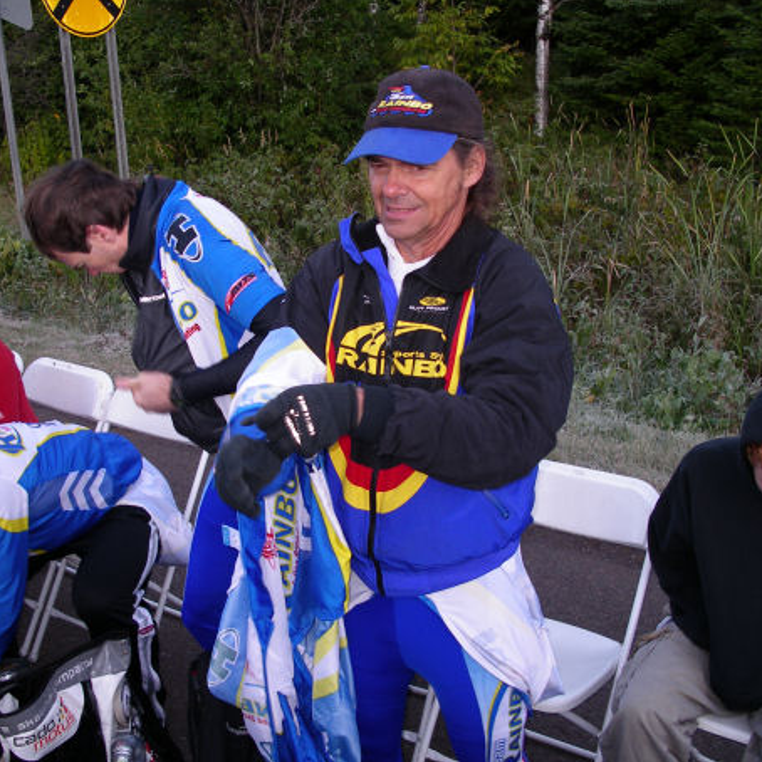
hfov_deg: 38.3
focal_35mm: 44
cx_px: 337
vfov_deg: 38.3
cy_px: 382
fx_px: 1096
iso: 80
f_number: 2.8
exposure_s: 1/40
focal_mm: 7.8
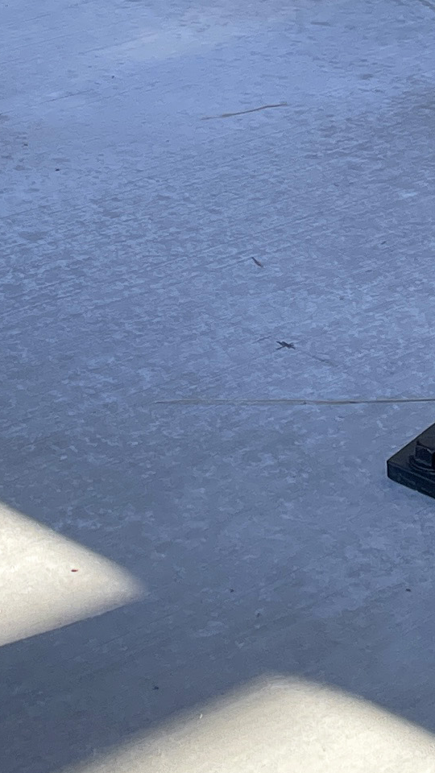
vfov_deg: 16.8
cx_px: -106
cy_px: -271
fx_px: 2440
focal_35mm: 119
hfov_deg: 10.0
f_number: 1.6
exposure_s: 1/1024
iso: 32
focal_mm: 4.2
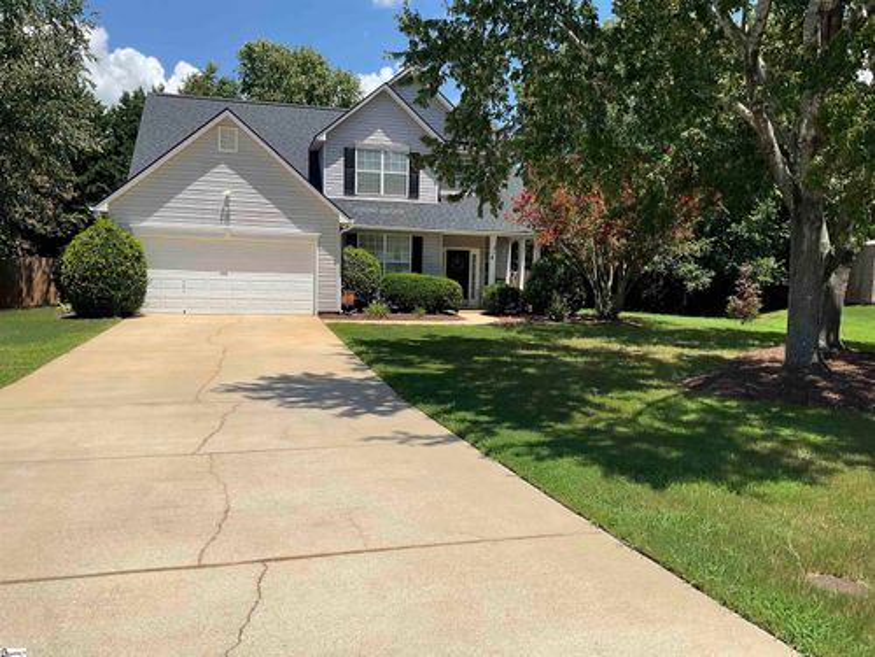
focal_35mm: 29
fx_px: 733
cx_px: 438
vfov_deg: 48.2
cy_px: 328
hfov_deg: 61.7
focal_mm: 3
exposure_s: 1/2538
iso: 16
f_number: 1.8
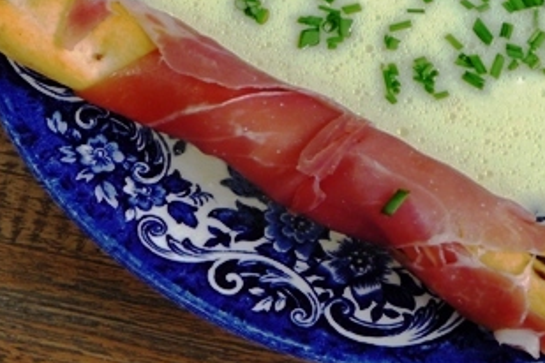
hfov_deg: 21.0
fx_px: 1468
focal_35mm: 97
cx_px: 284
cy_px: -44
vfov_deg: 13.8
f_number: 4.1
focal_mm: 7.6
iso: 100
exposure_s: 1/80
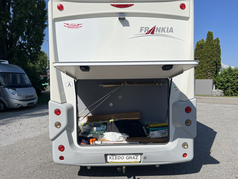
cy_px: 90
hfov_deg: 67.3
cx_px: 119
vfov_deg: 53.1
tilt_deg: -2.2
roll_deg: +0.0
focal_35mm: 26
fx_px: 179
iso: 50
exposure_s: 1/6897
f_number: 1.6
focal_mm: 5.1
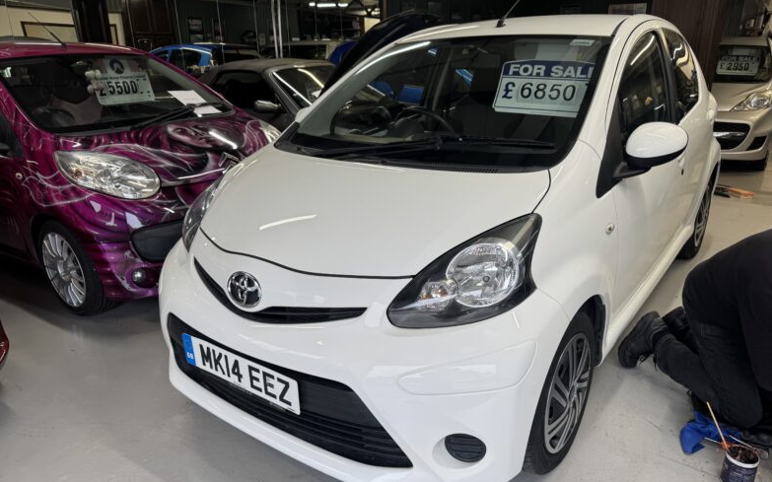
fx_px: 547
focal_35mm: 26
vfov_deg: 47.6
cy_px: 251
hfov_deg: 70.4
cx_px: 391
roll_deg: +1.7
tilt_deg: -20.2
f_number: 1.78
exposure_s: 1/168
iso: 64
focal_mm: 6.76
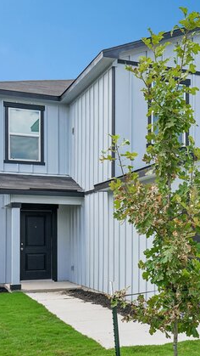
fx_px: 527
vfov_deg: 37.2
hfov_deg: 21.0
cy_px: 178
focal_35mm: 56
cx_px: 186
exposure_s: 1/320
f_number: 9
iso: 200
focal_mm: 35
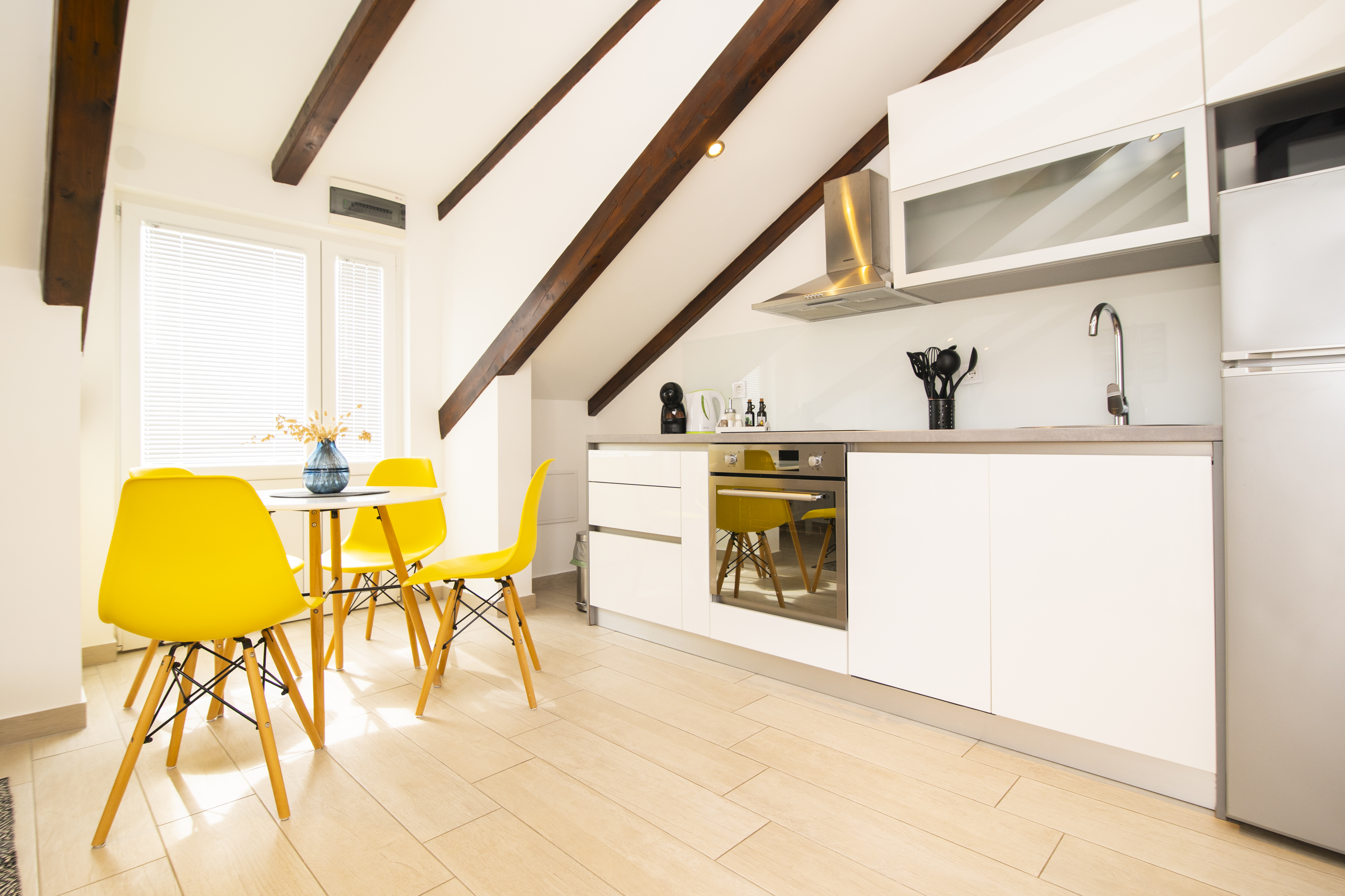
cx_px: 672
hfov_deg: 96.7
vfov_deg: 73.7
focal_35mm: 16
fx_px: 598
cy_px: 448
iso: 400
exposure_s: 1/160
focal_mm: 16
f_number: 4.5
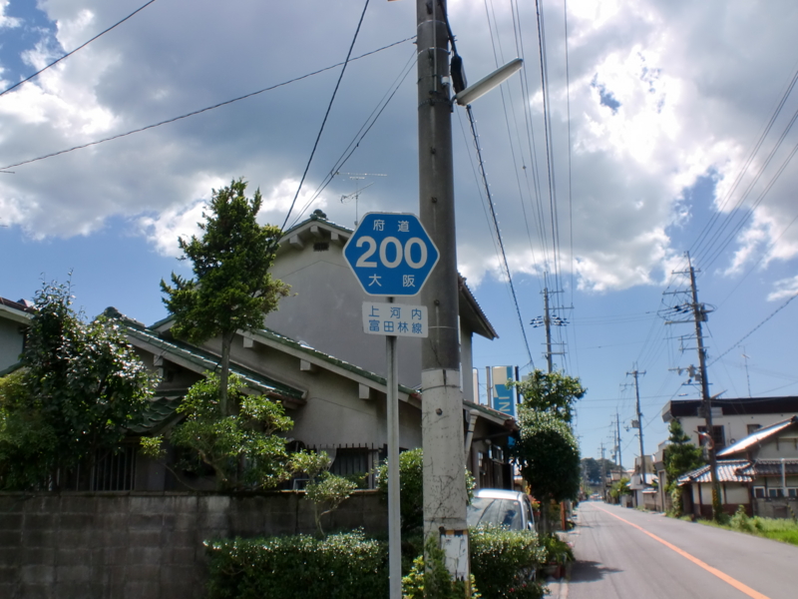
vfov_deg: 40.7
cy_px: 300
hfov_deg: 52.6
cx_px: 399
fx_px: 807
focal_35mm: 35
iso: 64
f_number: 5.6
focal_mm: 6.3
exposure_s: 1/640
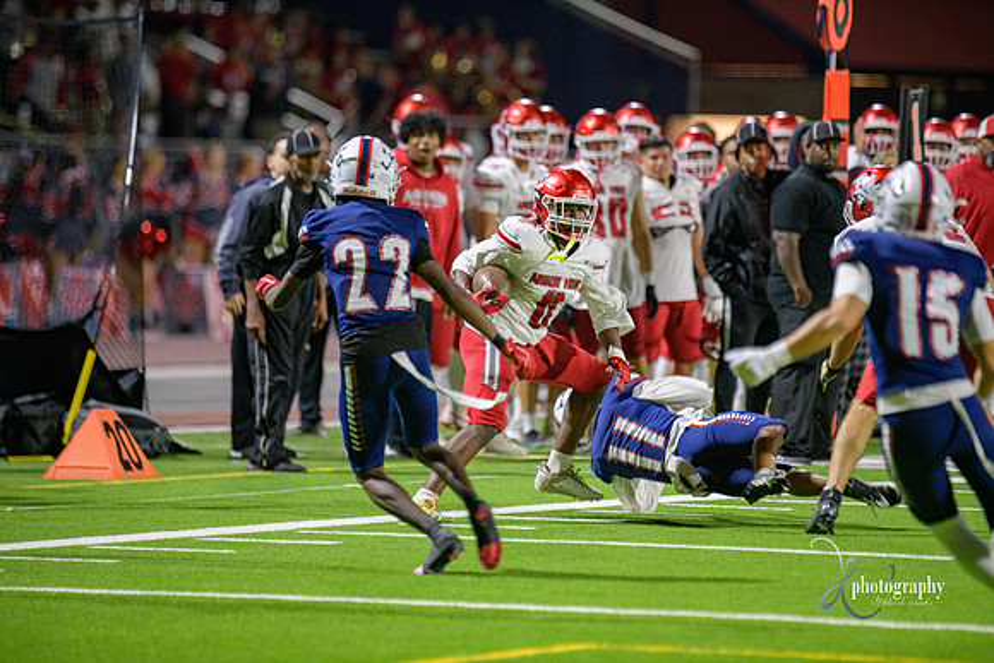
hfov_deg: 6.9
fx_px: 8285
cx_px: 497
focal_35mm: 300
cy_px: 332
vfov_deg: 4.6
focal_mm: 300
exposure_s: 1/250
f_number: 2.8
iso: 2000
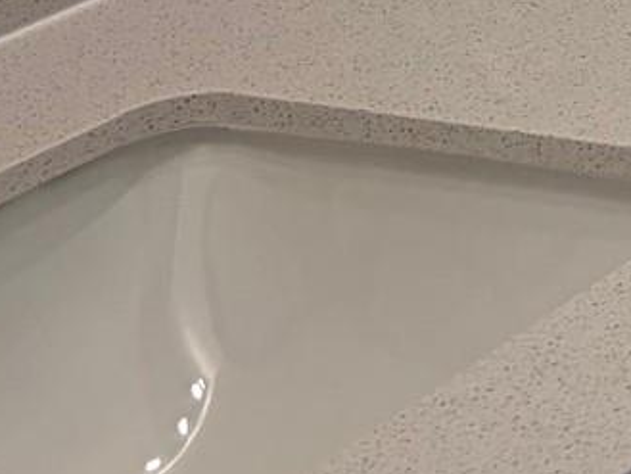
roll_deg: +2.4
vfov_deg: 7.9
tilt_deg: -1.7
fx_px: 2954
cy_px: -958
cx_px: 1479
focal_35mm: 162
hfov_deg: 10.6
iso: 64
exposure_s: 1/120
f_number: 1.6
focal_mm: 5.96
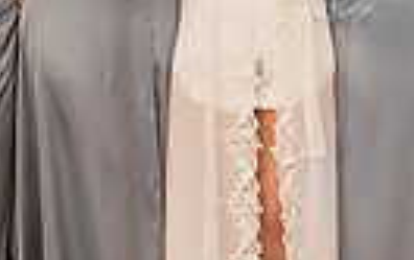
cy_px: -70
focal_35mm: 114
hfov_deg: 18.2
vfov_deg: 11.3
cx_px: 135
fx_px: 1288
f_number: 3.2
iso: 1000
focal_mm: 24
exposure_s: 1/80
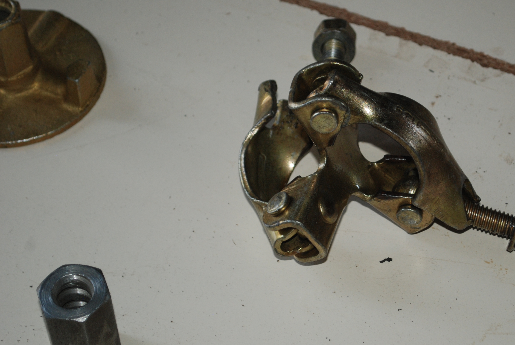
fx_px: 1571
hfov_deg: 18.6
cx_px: 338
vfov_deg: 12.5
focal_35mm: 110
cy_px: 154
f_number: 5.6
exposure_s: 1/60
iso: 400
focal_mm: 55
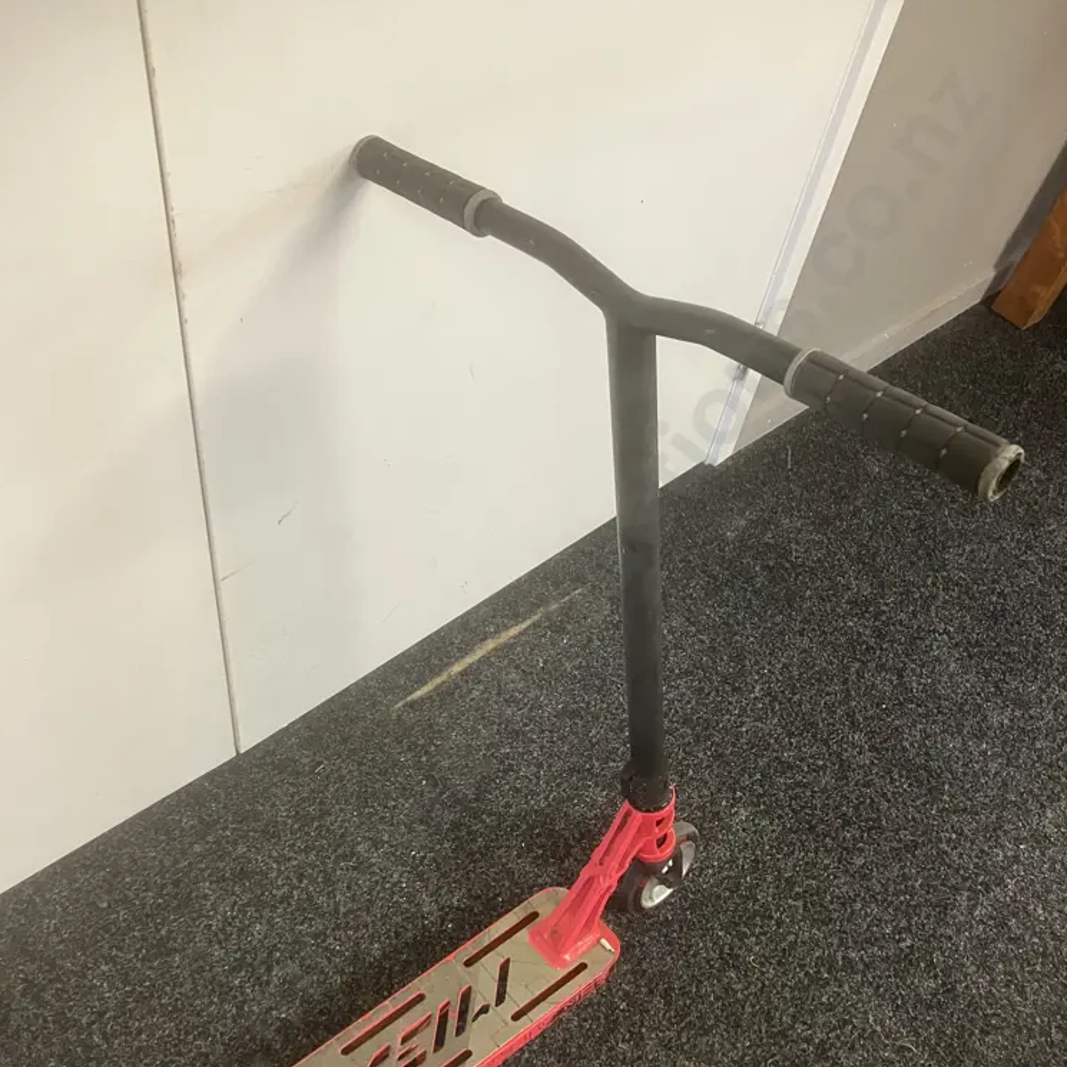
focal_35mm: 34
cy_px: 667
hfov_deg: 48.5
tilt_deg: -53.6
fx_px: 1186
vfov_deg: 48.0
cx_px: 531
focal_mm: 3.99
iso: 200
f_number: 1.8
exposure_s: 1/50
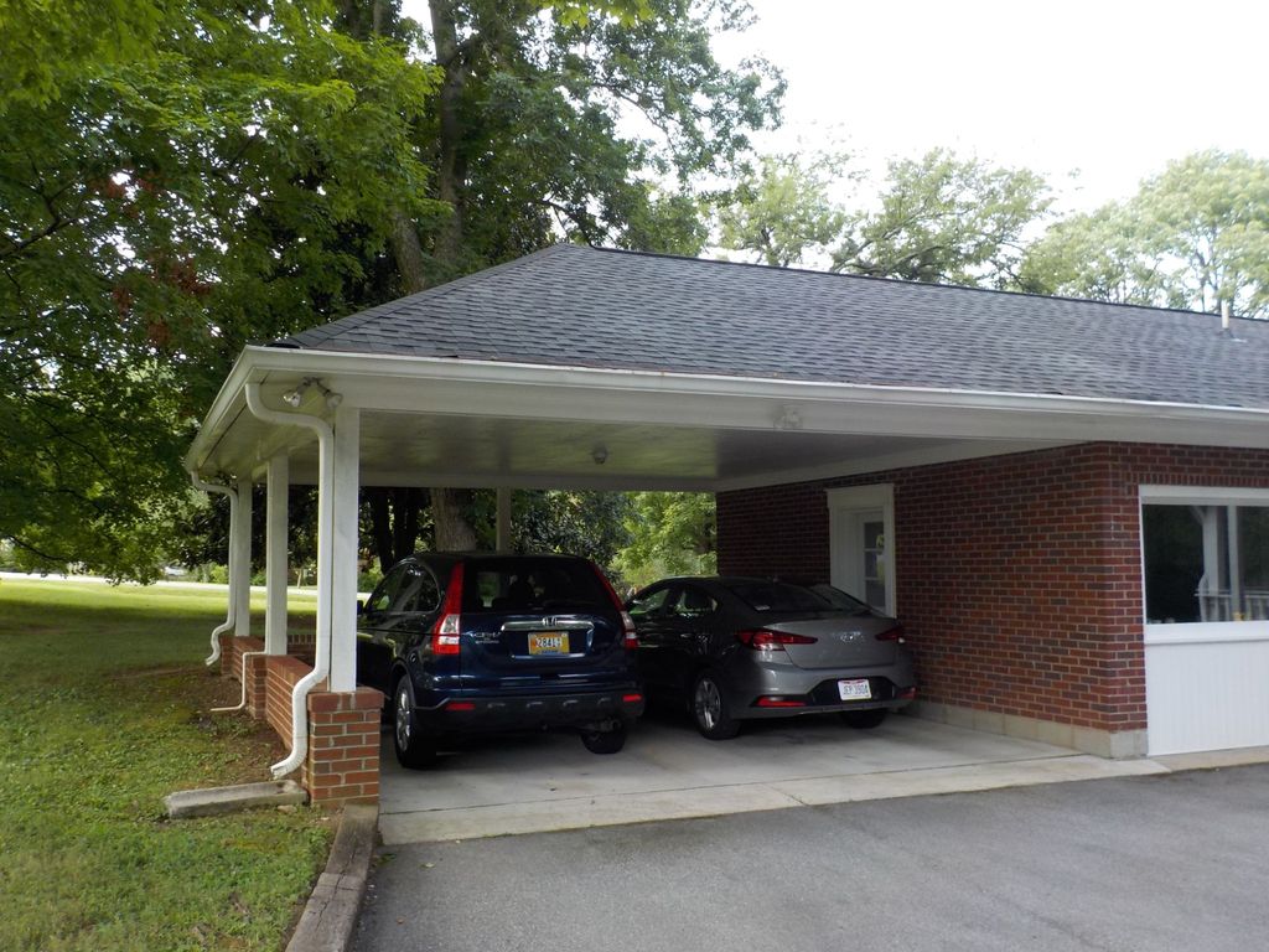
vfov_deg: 46.8
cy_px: 476
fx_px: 1100
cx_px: 634
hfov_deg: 60.0
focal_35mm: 30
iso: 125
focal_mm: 4.1
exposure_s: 1/60
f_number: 3.3
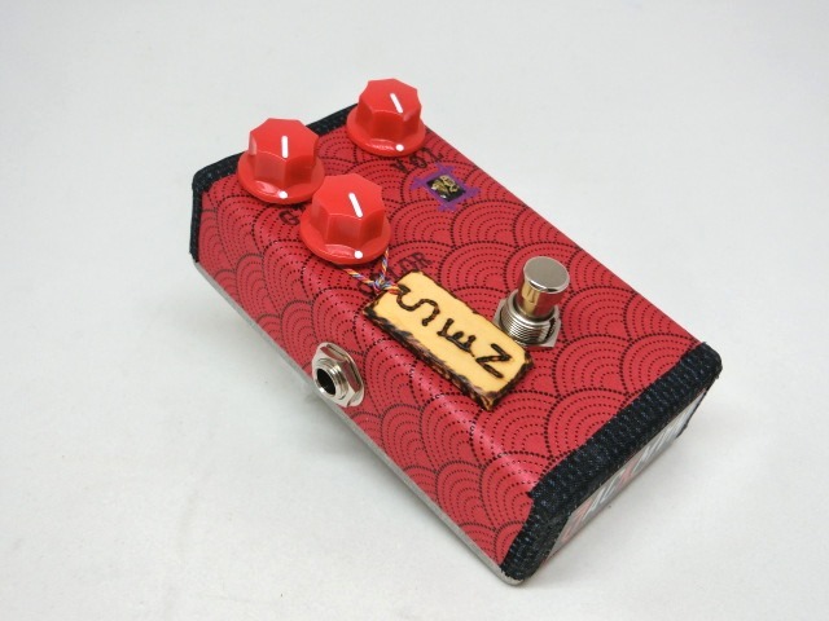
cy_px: 310
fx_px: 934
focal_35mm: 39
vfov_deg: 36.8
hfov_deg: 47.9
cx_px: 414
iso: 100
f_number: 4.1
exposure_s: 1/125
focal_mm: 6.9
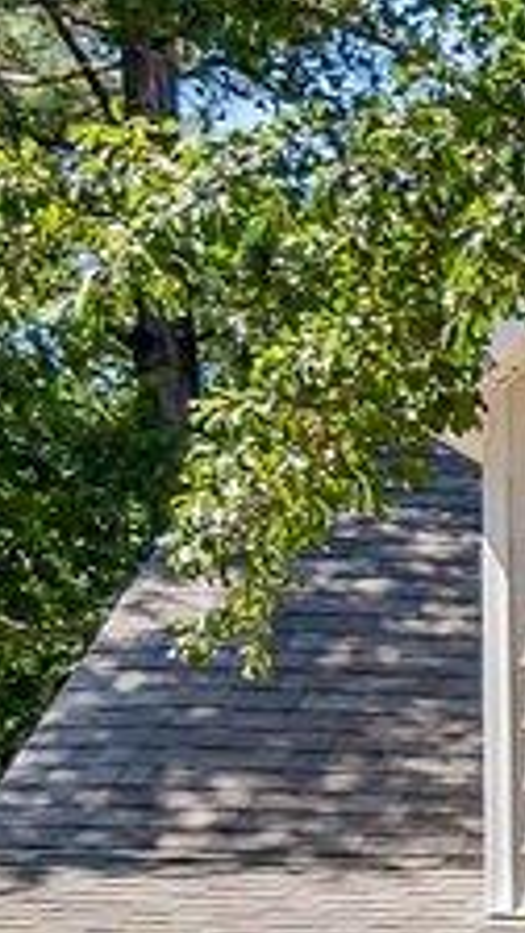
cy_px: 939
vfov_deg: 7.7
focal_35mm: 278
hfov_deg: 3.7
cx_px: 3112
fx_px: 6880
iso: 250
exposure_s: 1/800
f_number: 4
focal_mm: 29
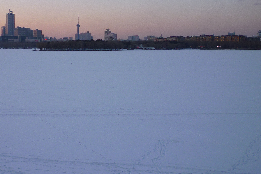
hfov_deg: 39.8
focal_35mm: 49
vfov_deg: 27.5
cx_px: 84
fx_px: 355
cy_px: 73
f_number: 3.3
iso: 80
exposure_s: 1/60
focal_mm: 5.2
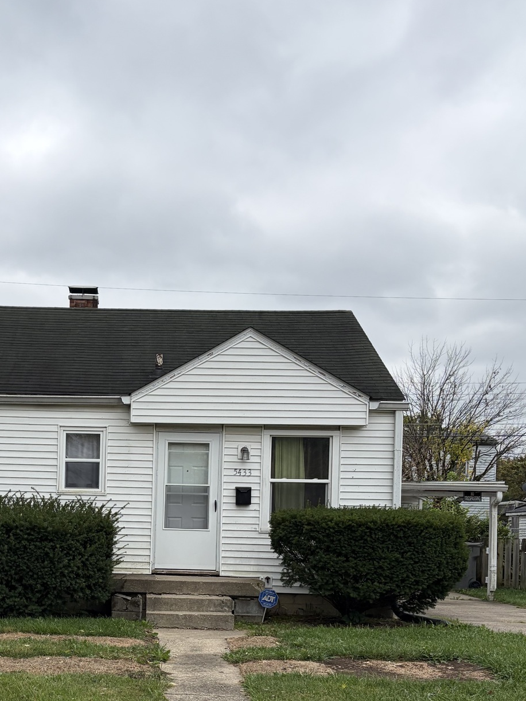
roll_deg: -1.5
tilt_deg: +0.6
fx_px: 993
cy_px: 528
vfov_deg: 37.9
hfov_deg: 29.0
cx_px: 106
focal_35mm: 49
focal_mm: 5.96
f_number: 1.6
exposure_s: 1/1196
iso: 50
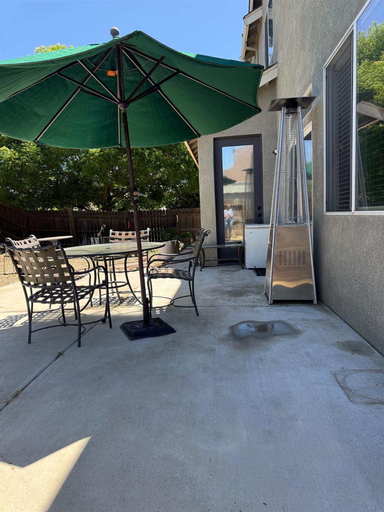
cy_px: 256
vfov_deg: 71.6
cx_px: 192
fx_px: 355
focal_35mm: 24
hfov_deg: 56.8
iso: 100
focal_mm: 6.76
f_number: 1.78
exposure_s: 1/1385
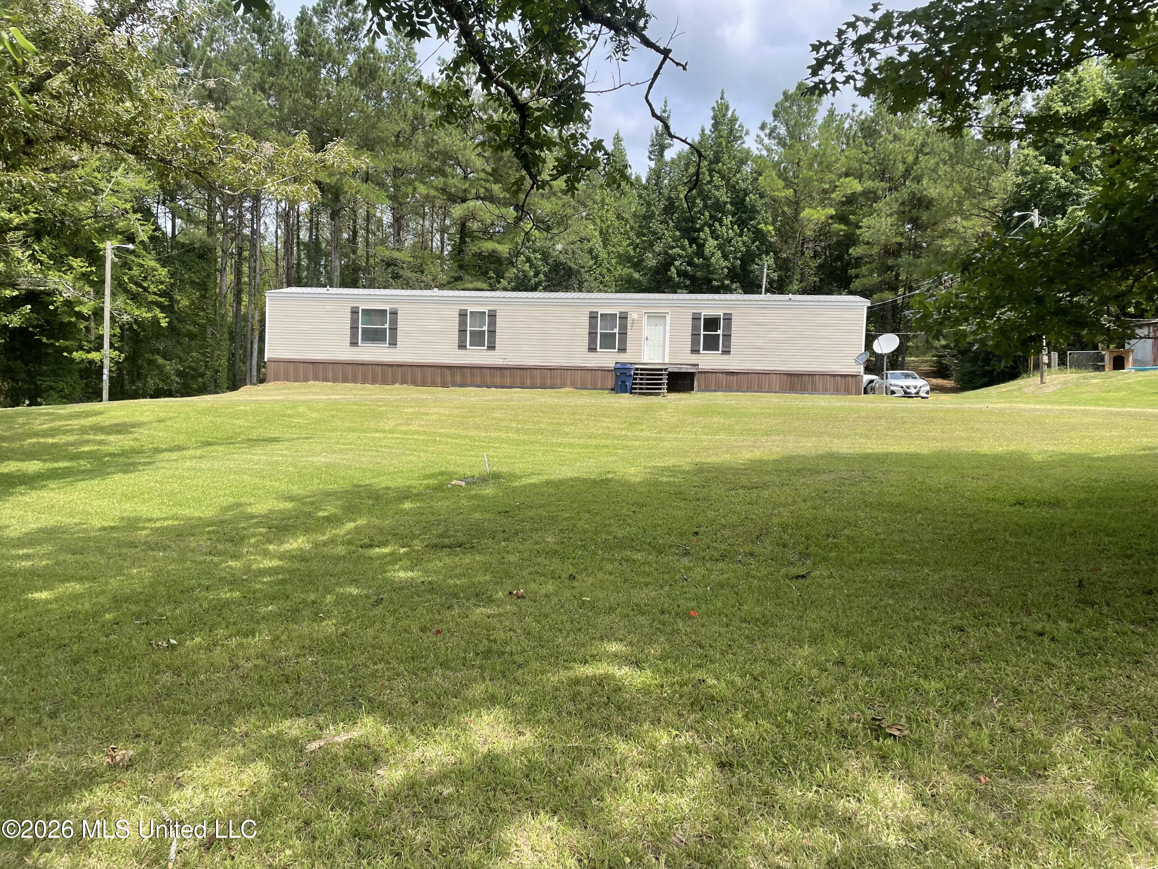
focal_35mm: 26
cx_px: 579
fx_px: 870
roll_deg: -1.5
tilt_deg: -1.3
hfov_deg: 67.3
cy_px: 434
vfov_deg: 53.1
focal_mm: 4.2
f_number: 1.6
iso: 32
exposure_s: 1/2681
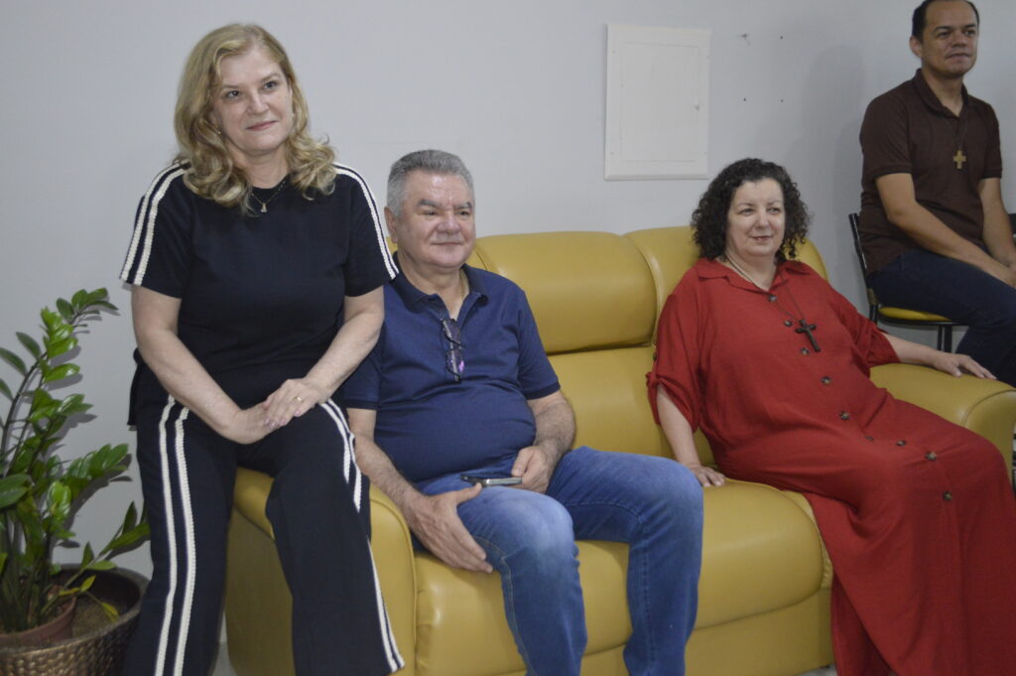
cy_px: 338
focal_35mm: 39
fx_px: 1100
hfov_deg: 49.6
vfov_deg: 34.2
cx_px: 508
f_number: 4.2
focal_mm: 26
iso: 2000
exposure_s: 1/60
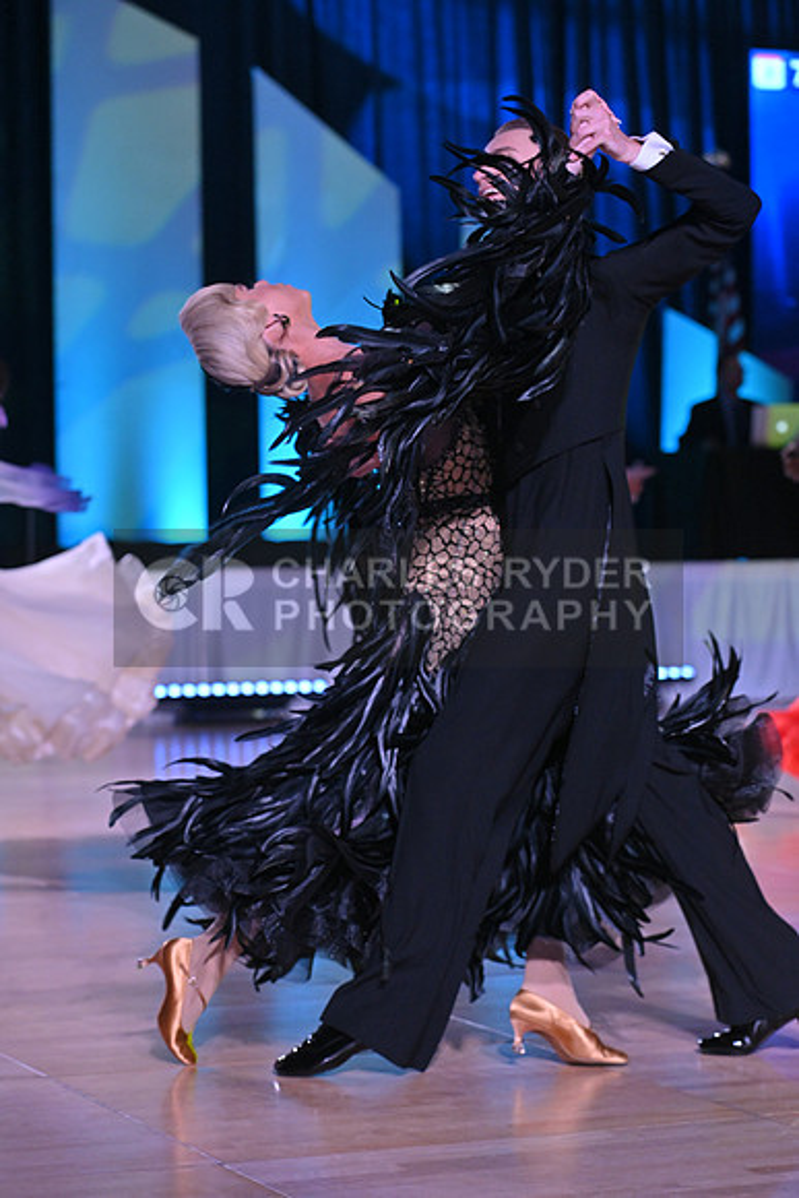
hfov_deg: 13.4
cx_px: 400
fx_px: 3393
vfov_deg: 20.0
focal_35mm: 102
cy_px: 599
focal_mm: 102
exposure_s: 1/400
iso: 3200
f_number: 5
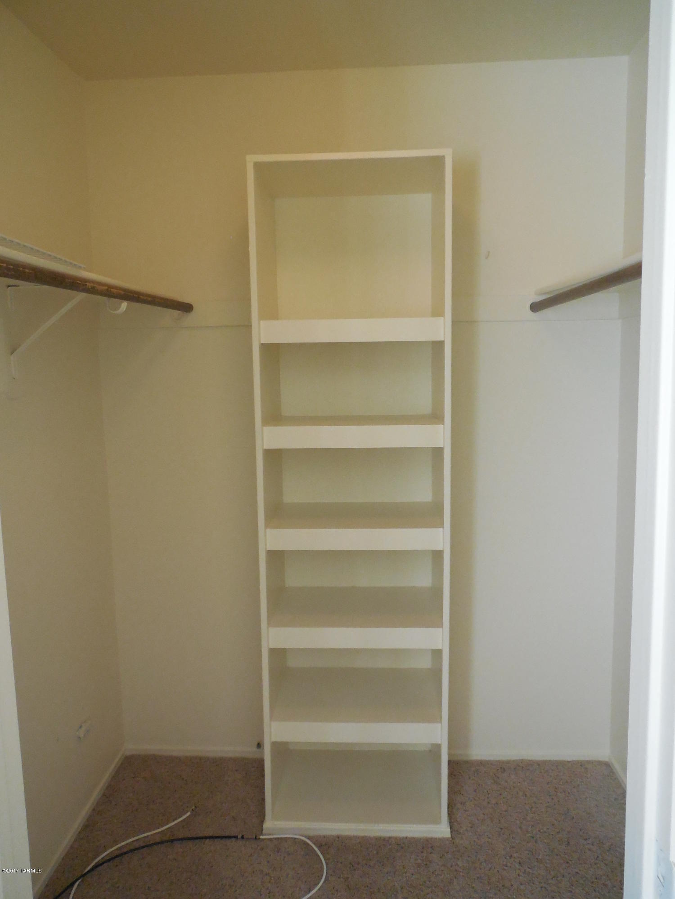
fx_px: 650
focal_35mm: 25
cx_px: 338
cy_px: 450
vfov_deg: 69.4
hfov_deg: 54.9
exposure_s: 1/125
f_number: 3.1
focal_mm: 4.5
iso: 800
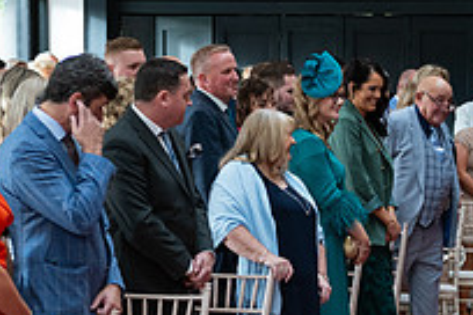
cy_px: 242
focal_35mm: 165
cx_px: 438
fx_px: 2168
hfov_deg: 12.3
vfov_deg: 8.3
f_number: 3.5
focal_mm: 58
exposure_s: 1/160
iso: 640
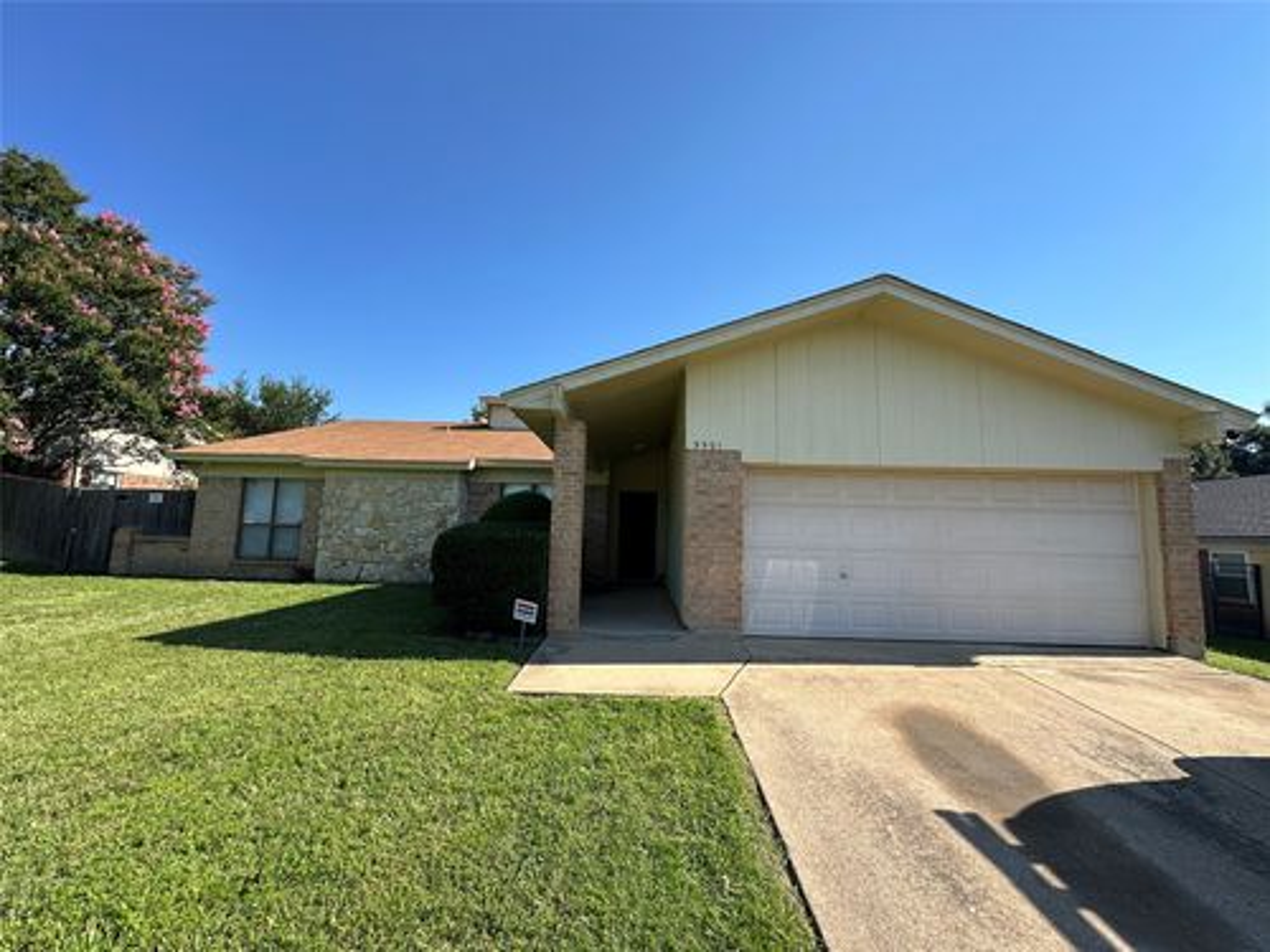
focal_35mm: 14
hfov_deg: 102.1
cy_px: 476
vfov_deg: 85.7
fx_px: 514
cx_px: 635
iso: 40
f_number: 2.2
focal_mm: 2.22
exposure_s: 1/1043
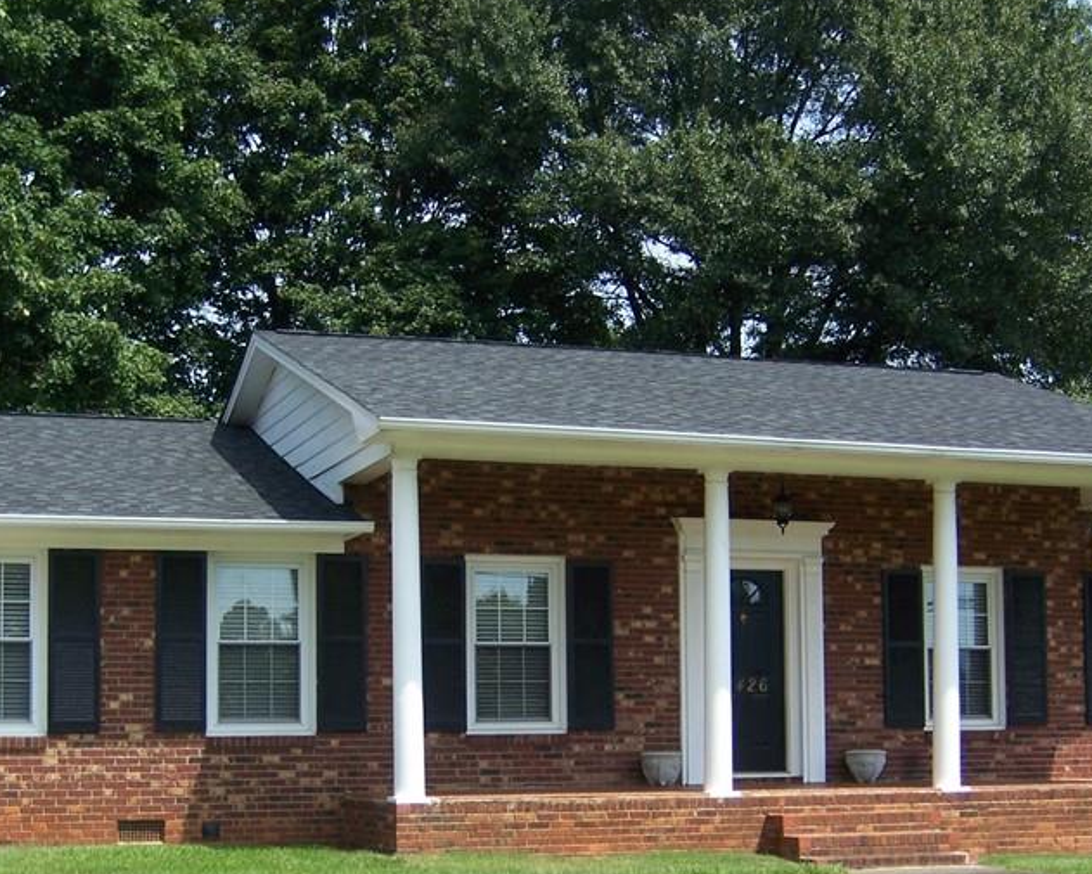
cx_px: 507
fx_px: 1842
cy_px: 611
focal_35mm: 57
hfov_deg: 33.0
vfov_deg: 26.5
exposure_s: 1/800
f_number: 2.8
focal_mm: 6.2
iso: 80
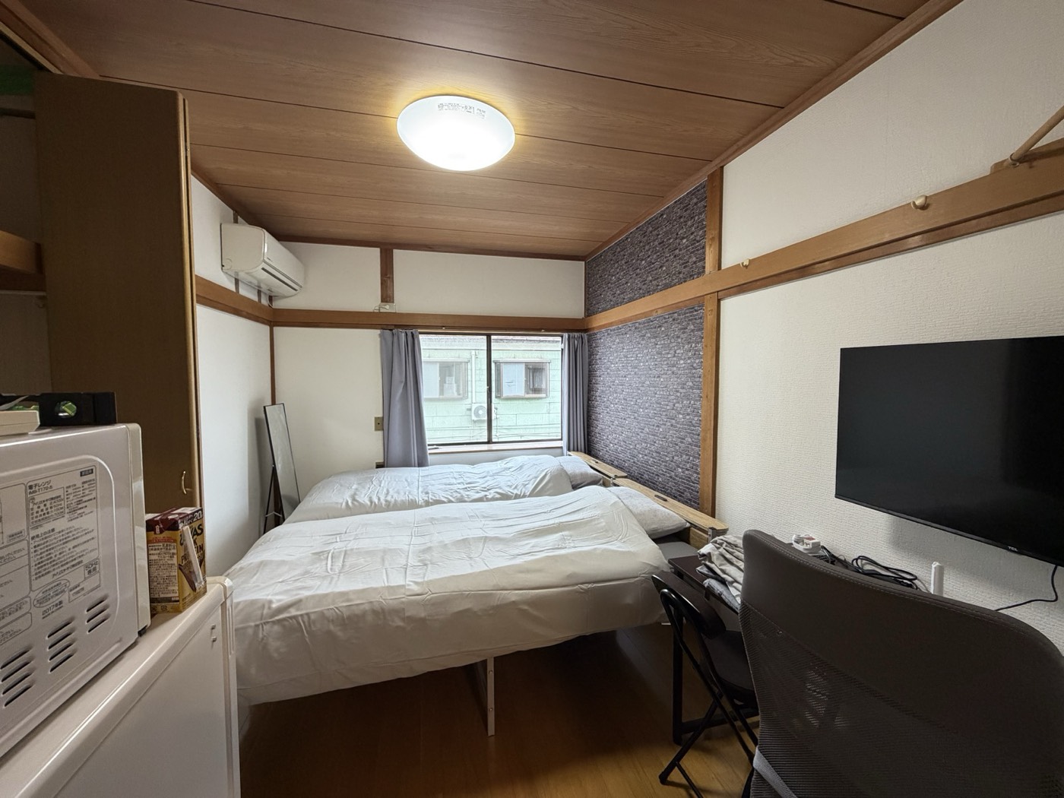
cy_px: 399
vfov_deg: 85.7
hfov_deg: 102.1
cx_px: 532
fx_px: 430
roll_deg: -0.2
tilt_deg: -3.3
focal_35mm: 14
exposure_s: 1/121
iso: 320
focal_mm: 2.22
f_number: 2.2
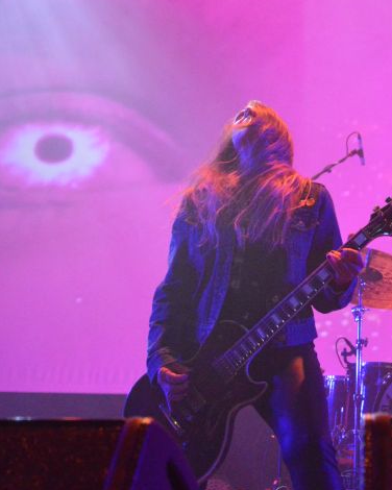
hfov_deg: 22.4
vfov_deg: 28.3
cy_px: 252
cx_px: 333
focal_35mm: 67
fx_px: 972
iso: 6400
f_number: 3.8
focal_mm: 28
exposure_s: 1/500
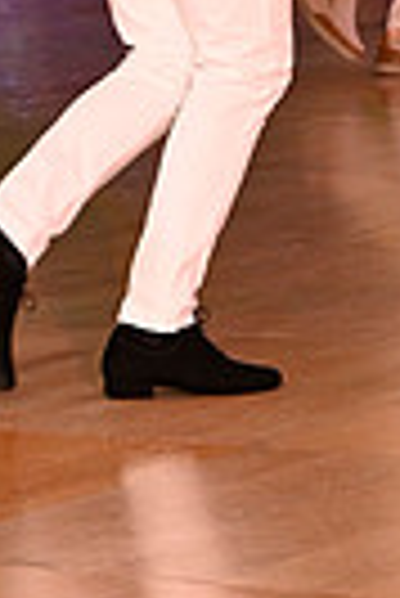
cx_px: 645
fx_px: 6516
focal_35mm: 392
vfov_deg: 5.2
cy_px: -324
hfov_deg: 3.5
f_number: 5
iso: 2000
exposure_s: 1/200
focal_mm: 90
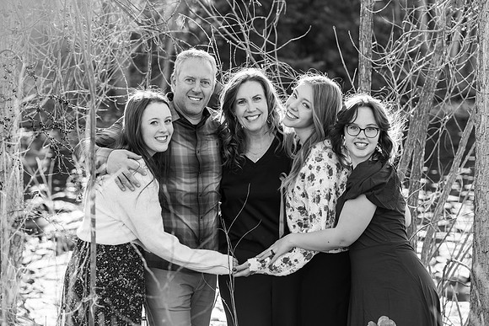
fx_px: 1657
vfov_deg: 11.2
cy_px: 163
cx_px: 244
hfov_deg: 16.8
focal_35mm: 122
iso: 1000
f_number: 4.5
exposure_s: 1/800
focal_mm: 122
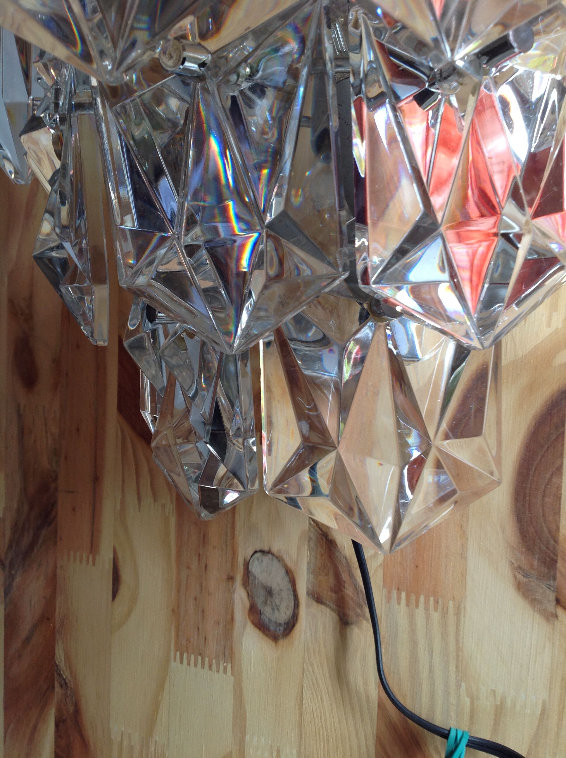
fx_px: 765
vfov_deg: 52.7
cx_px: 283
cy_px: 379
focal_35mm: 35
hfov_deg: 40.6
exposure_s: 1/30
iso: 50
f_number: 2.4
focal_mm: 4.28
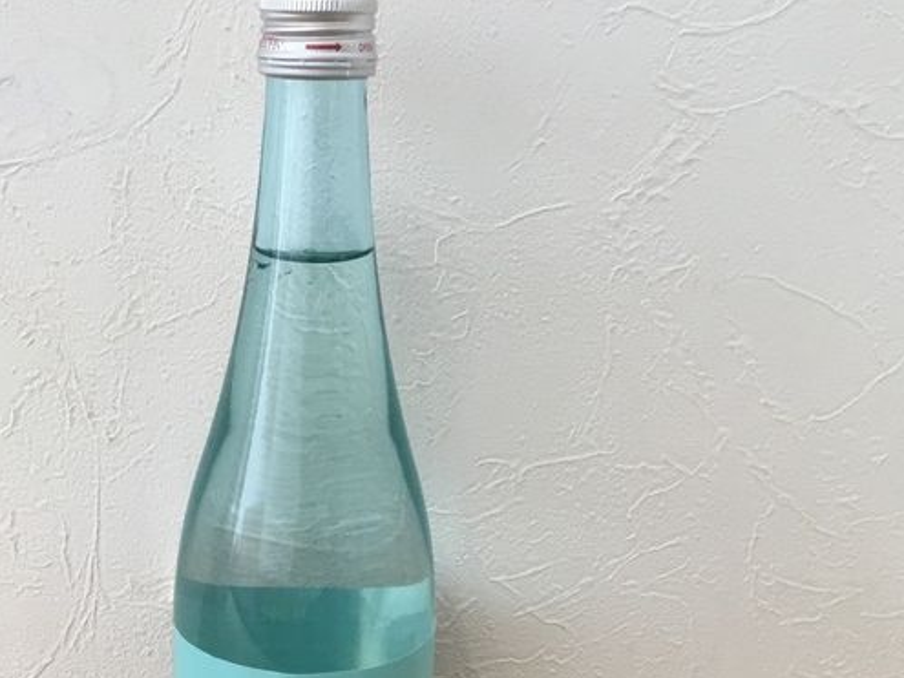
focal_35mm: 51
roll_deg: -0.6
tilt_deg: -23.7
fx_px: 1332
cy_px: 542
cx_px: 289
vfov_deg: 28.0
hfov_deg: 37.0
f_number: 2.4
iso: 80
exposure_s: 1/30
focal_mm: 3.3
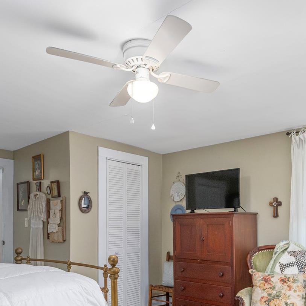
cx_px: 174
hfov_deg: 53.8
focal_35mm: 30
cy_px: 220
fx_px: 300
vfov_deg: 52.2
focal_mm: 14
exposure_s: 1/100
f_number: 7.1
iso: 320
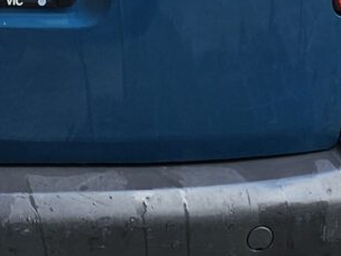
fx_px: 1192
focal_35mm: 121
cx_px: 7
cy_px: -236
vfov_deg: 11.2
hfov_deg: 16.0
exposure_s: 1/180
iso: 20
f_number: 1.7
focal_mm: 6.3
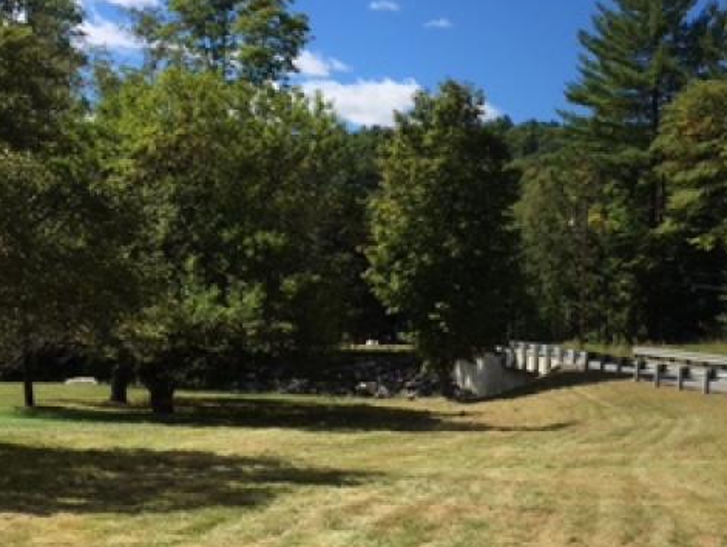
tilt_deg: -4.8
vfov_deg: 22.9
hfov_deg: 30.2
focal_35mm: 63
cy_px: 456
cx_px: 539
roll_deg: -1.8
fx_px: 1324
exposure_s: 1/1570
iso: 25
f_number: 2.2
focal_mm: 4.15
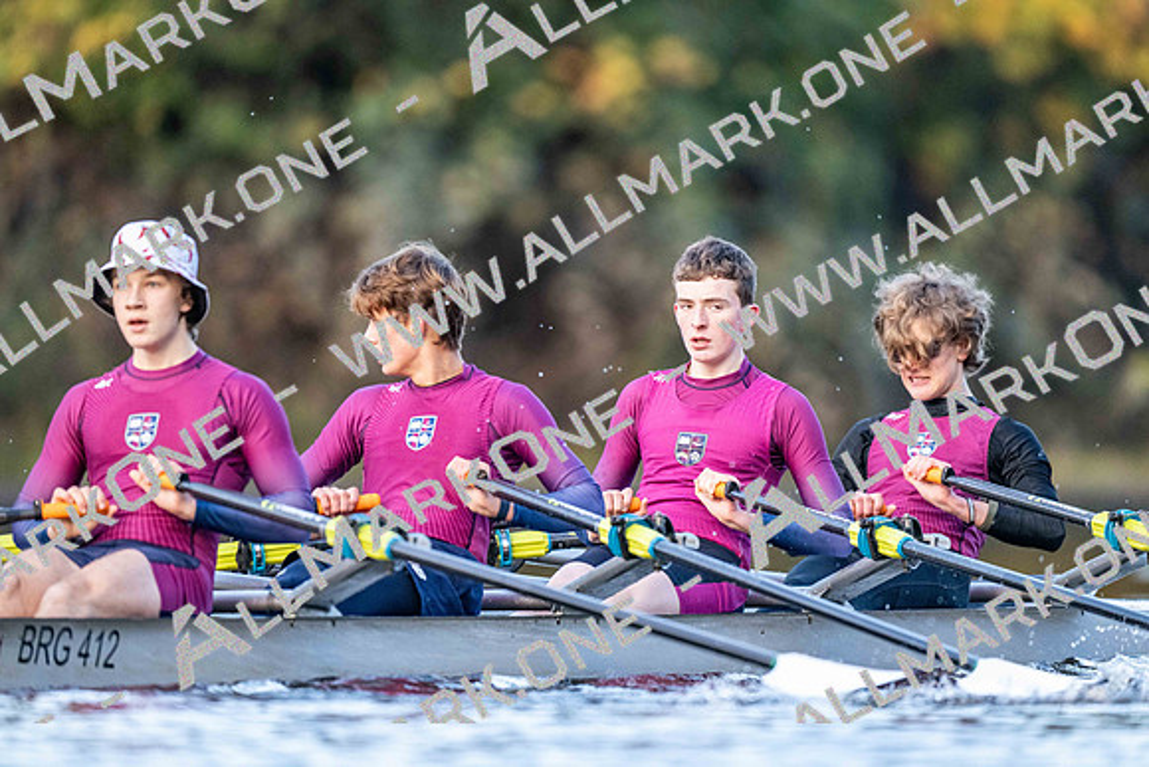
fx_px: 19154
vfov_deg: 2.3
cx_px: 574
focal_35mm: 600
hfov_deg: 3.4
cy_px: 384
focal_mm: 600
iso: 4000
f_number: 4
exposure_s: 1/2500
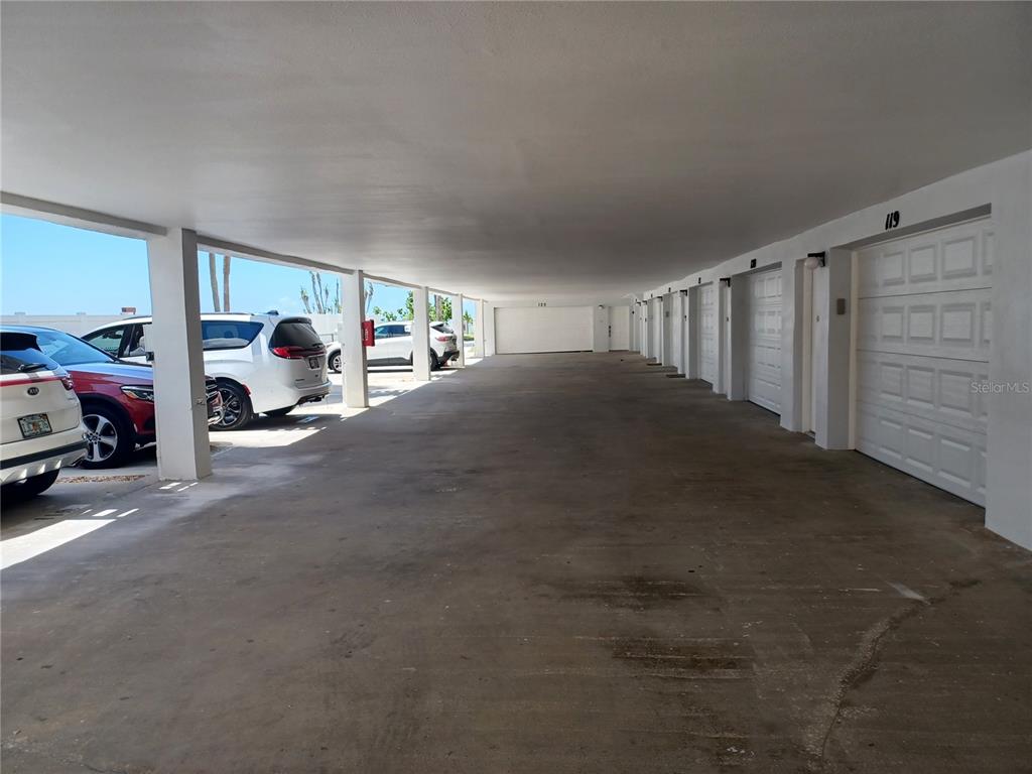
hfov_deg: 69.4
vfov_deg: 54.9
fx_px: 745
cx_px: 516
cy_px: 387
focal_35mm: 25
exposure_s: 1/120
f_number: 1.8
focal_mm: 4.6
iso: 40
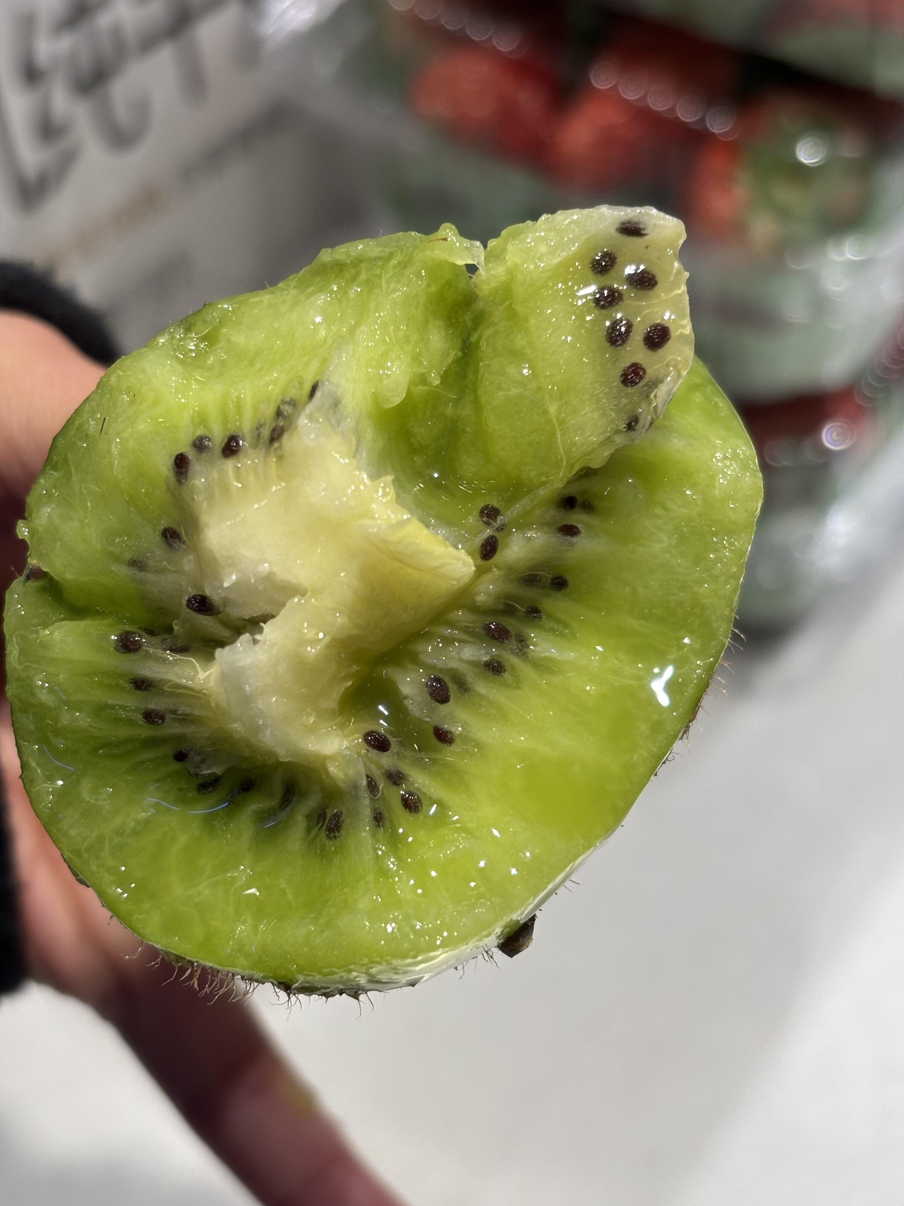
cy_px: 603
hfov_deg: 28.0
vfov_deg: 36.8
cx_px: 452
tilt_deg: -50.6
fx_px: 1811
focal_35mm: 52
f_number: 1.6
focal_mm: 5.96
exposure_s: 1/349
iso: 32
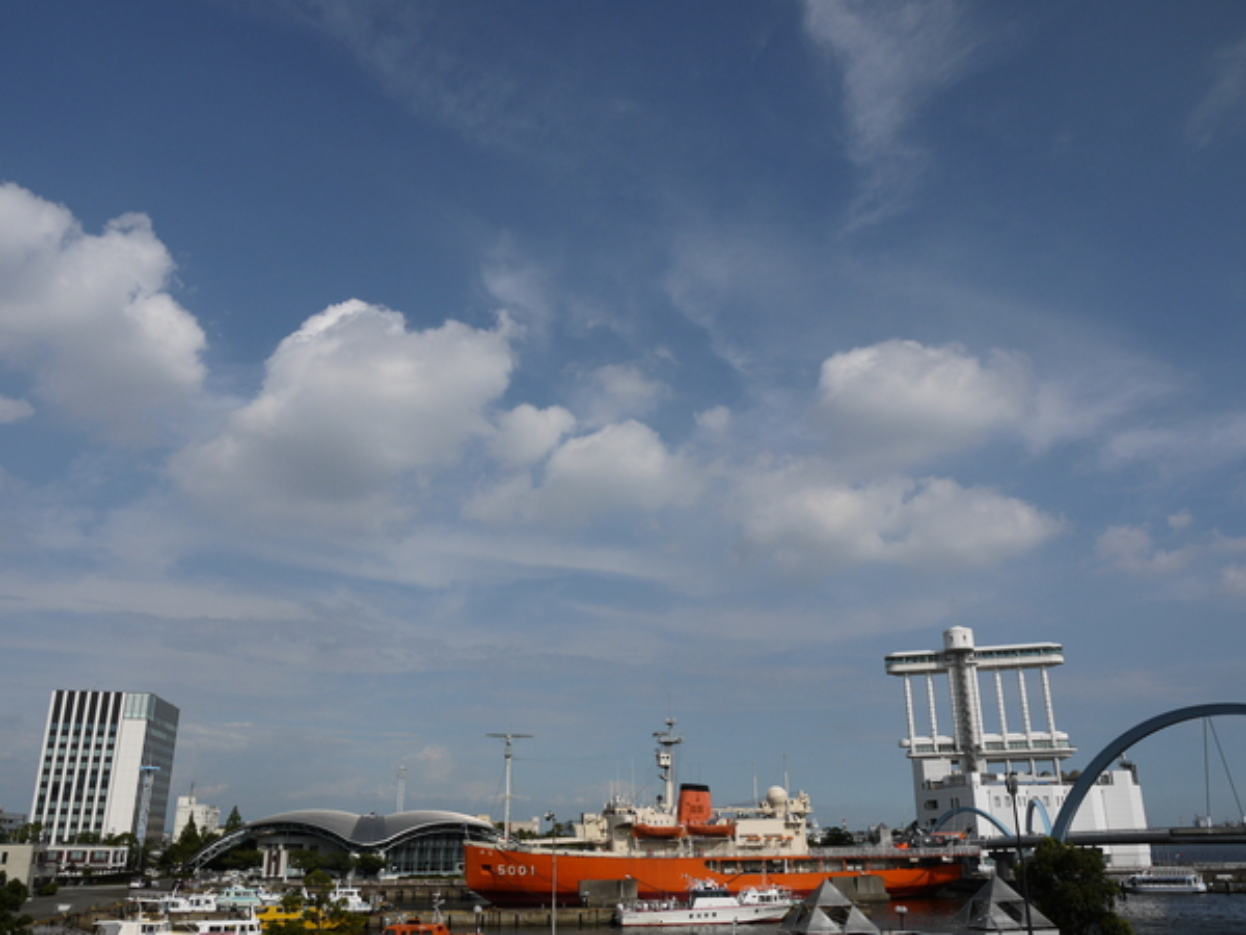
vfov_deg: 49.7
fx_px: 1008
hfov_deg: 63.4
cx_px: 623
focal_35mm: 28
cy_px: 468
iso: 100
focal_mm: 14
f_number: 9
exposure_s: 1/800
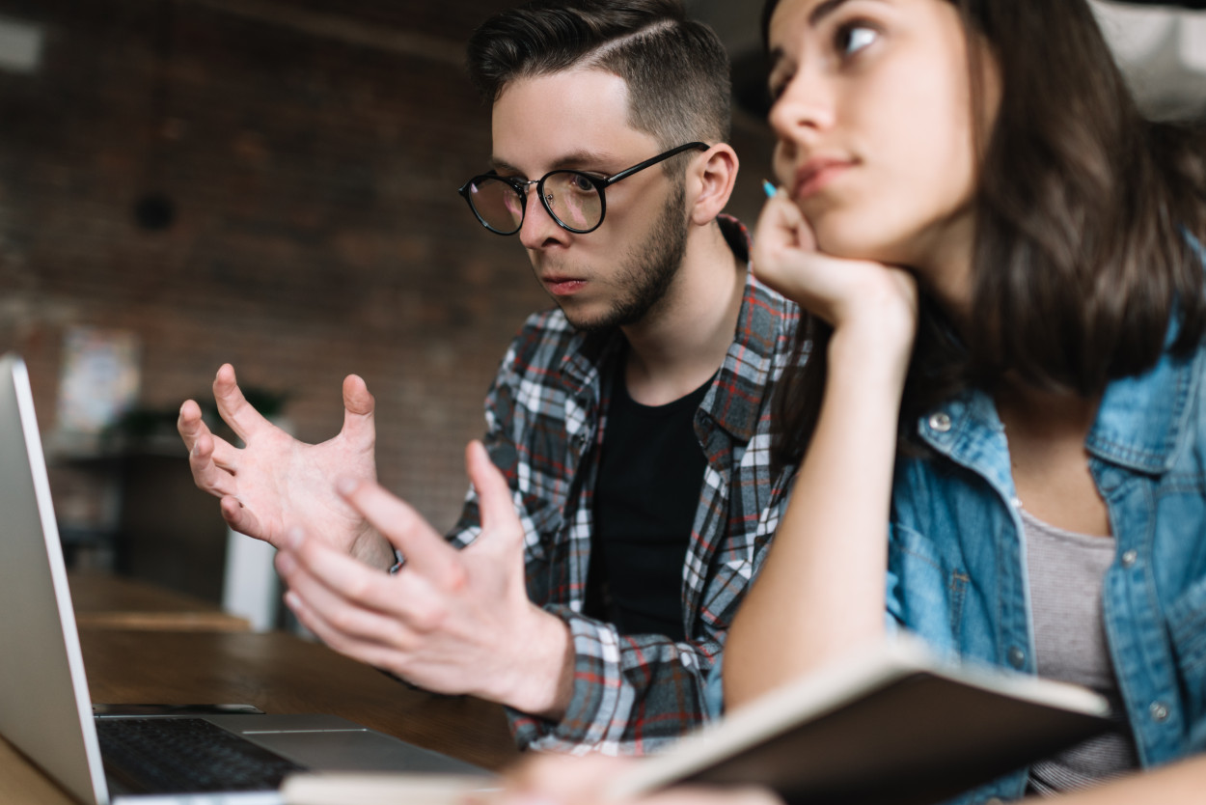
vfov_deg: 31.9
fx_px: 1407
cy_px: 429
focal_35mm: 42
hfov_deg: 46.2
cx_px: 693
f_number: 1.8
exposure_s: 1/160
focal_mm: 35
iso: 250
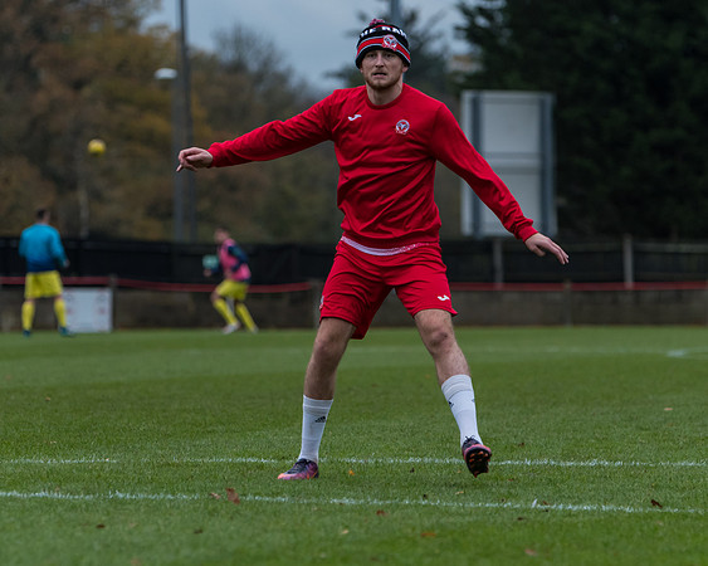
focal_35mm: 247
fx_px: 5182
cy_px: 307
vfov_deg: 6.3
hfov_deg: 7.8
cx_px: 326
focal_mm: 135
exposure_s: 1/1000
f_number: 2.8
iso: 800
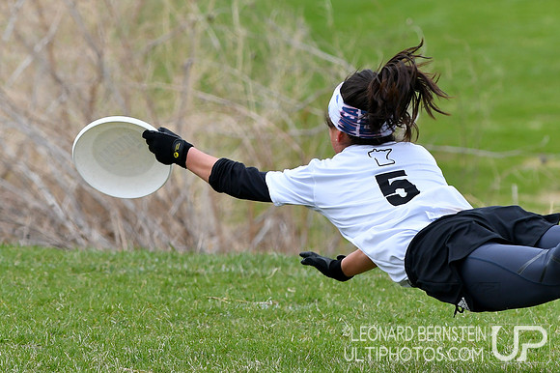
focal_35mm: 450
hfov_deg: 4.6
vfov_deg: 3.1
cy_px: 186
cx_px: 280
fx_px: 6996
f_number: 7.1
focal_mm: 300
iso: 800
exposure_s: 1/2500
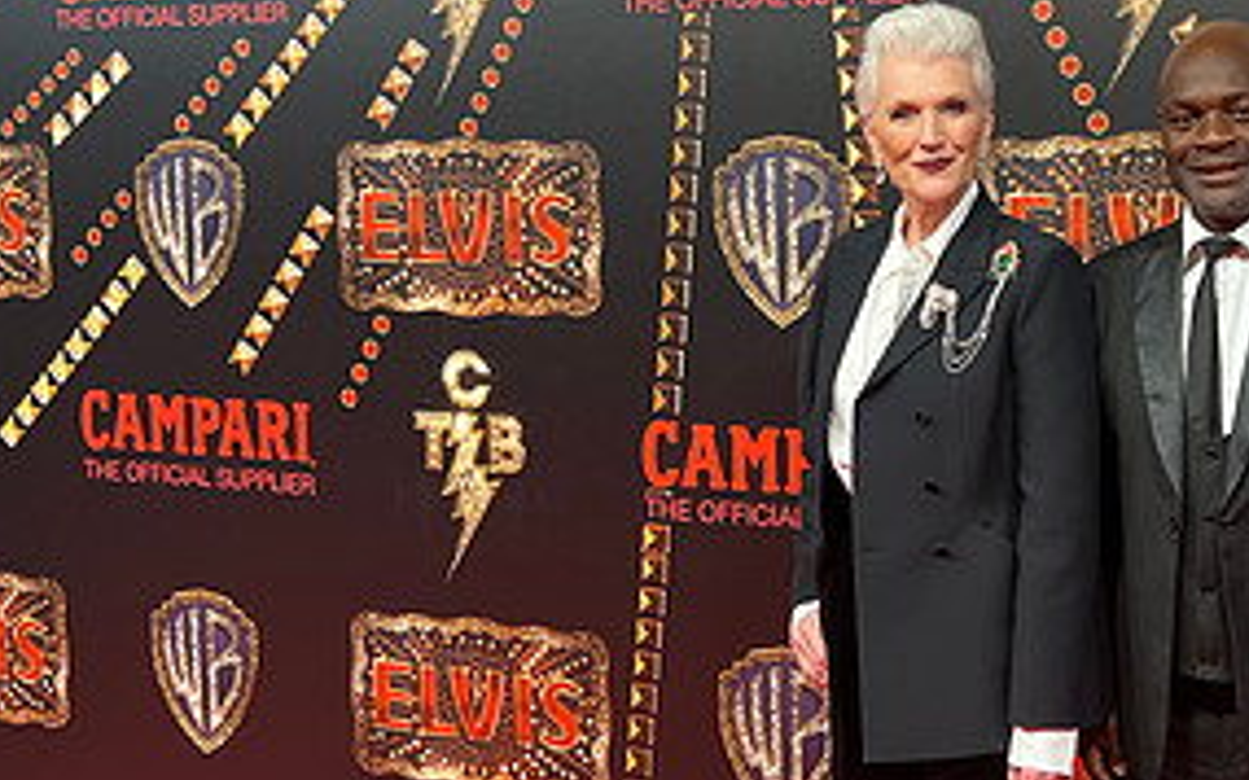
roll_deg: +1.0
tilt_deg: -5.3
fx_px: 1906
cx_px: 916
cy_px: 309
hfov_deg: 35.6
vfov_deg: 23.1
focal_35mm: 56
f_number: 1.5
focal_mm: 5.7
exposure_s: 1/120
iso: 125
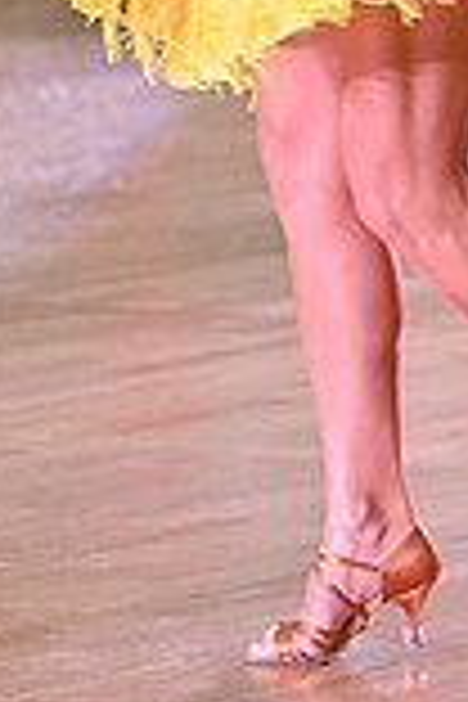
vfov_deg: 3.7
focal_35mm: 556
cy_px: -243
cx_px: 700
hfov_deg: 2.5
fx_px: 10841
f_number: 4.5
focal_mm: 150
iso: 3200
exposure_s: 1/400
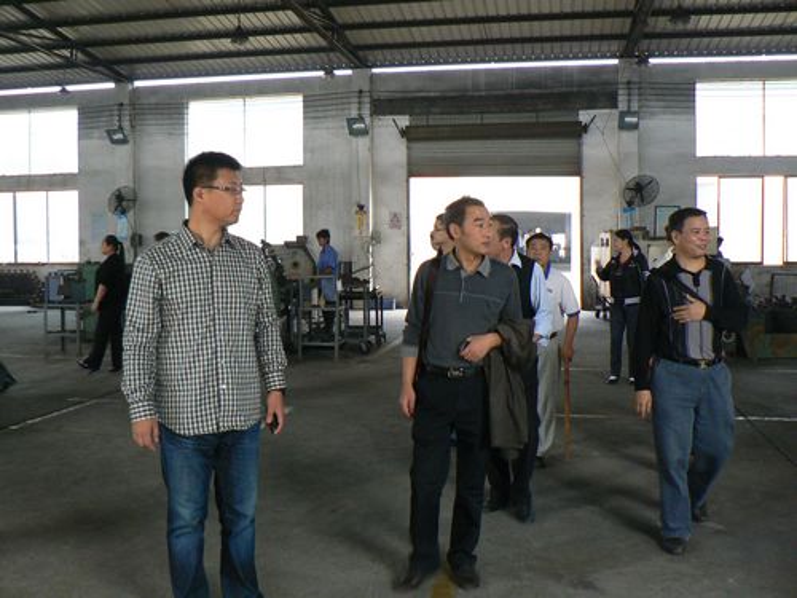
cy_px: 299
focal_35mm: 36
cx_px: 398
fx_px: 829
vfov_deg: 39.7
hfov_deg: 51.4
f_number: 2.8
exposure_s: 1/30
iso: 200
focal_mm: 6
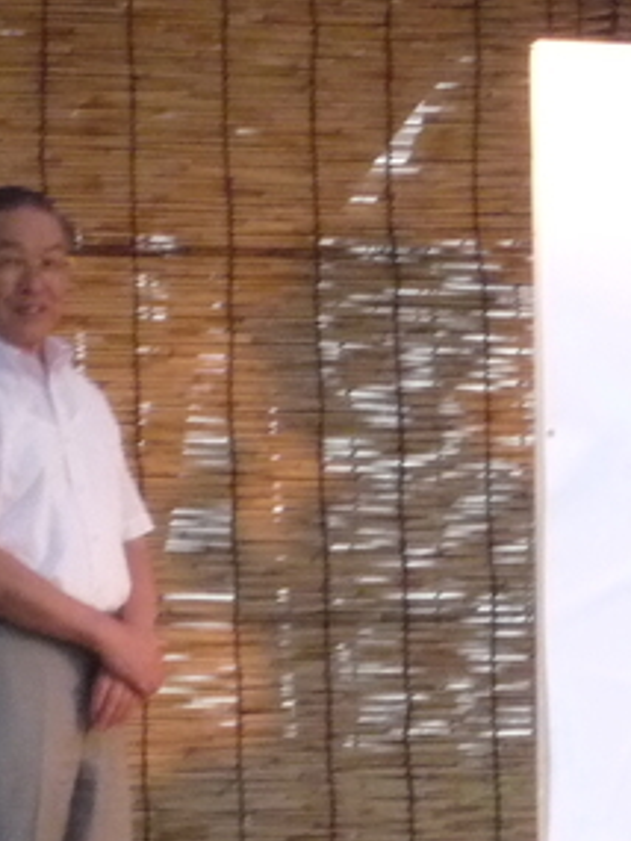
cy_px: 372
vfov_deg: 4.7
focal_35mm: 421
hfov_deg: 3.5
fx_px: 10225
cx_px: 1333
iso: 400
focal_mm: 17.6
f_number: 5.6
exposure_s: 1/30
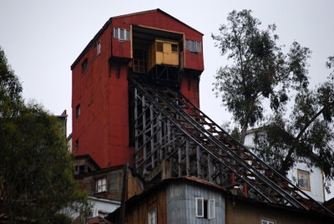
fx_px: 1881
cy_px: 112
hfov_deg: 10.1
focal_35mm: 202
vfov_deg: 6.8
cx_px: 167
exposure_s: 1/250
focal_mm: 135
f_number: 5
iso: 100
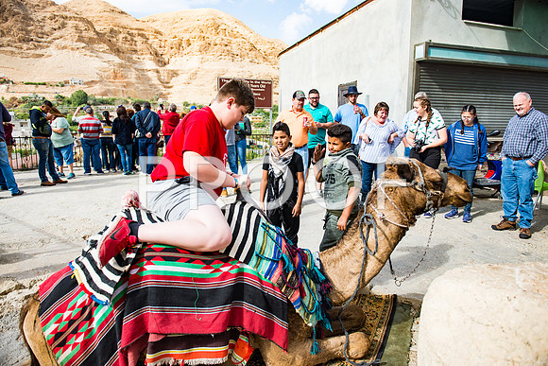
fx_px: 365
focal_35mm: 24
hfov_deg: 73.7
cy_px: 183
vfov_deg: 53.2
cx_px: 274
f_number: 2.8
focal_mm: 24
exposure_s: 1/2500
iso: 200
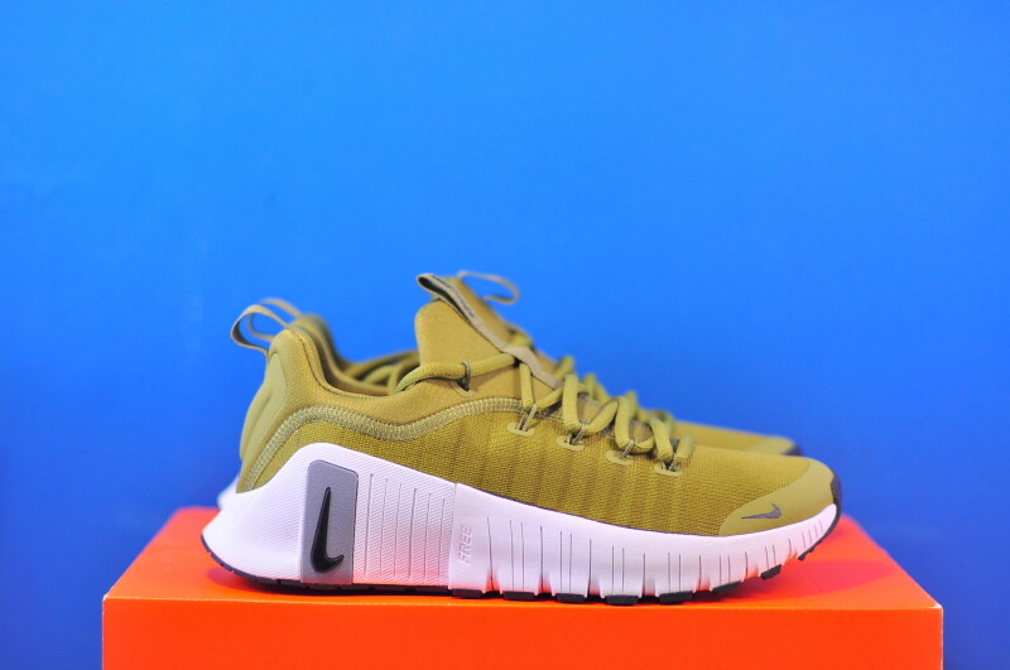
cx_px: 505
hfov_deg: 27.0
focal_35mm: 75
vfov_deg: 18.1
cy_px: 335
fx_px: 2101
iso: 250
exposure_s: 1/320
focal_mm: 50
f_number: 2
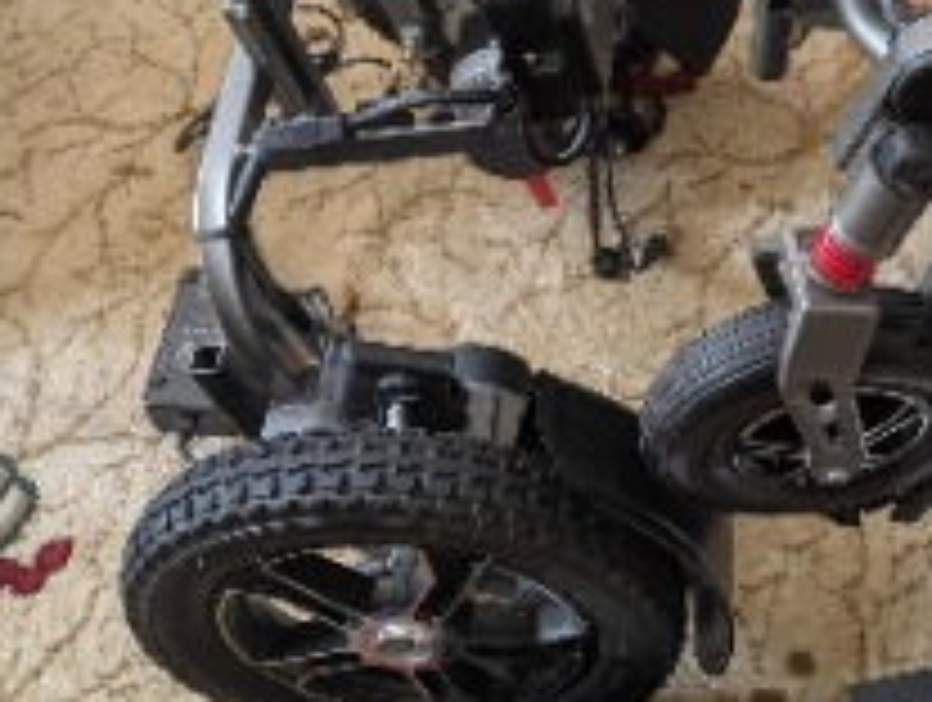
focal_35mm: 61
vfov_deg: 23.9
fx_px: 1645
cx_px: 797
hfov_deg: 30.5
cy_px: 212
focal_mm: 5.43
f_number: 1.89
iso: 164
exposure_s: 1/50
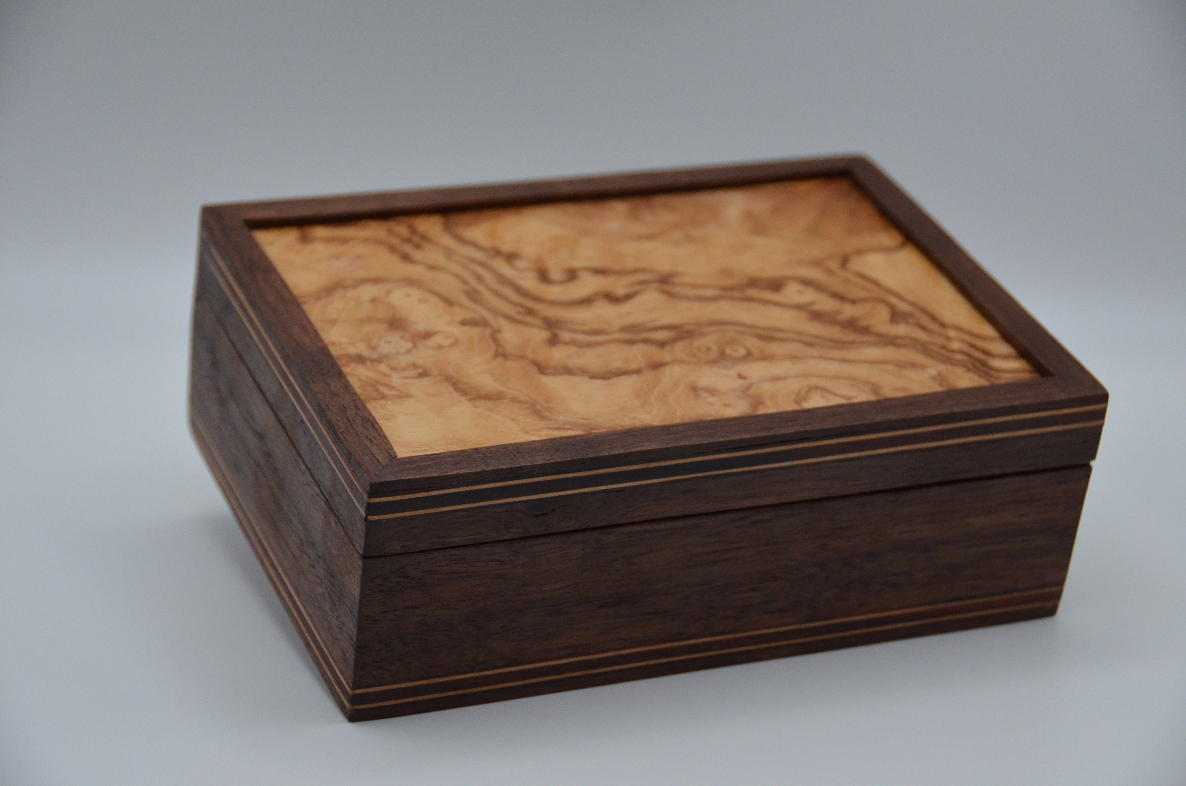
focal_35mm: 93
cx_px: 593
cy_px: 393
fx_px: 3057
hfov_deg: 22.0
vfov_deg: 14.6
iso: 1600
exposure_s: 1/320
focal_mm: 62
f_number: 4.8
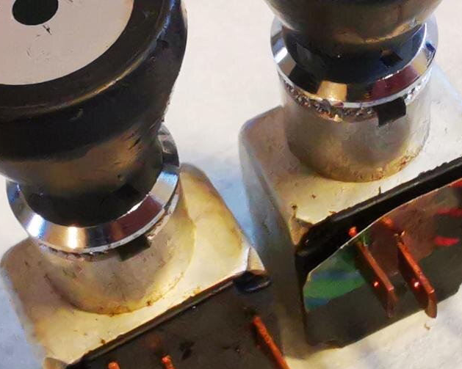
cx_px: 238
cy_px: 65
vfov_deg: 18.5
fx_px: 1121
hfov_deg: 23.3
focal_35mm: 82
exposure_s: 1/33.3
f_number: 2.2
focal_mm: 2.26
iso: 400
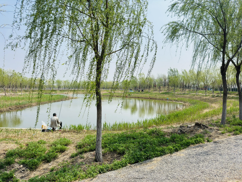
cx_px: 121
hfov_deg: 71.6
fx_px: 168
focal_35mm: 24
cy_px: 91
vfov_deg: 56.8
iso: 100
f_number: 1.78
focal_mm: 6.86
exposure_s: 1/6849
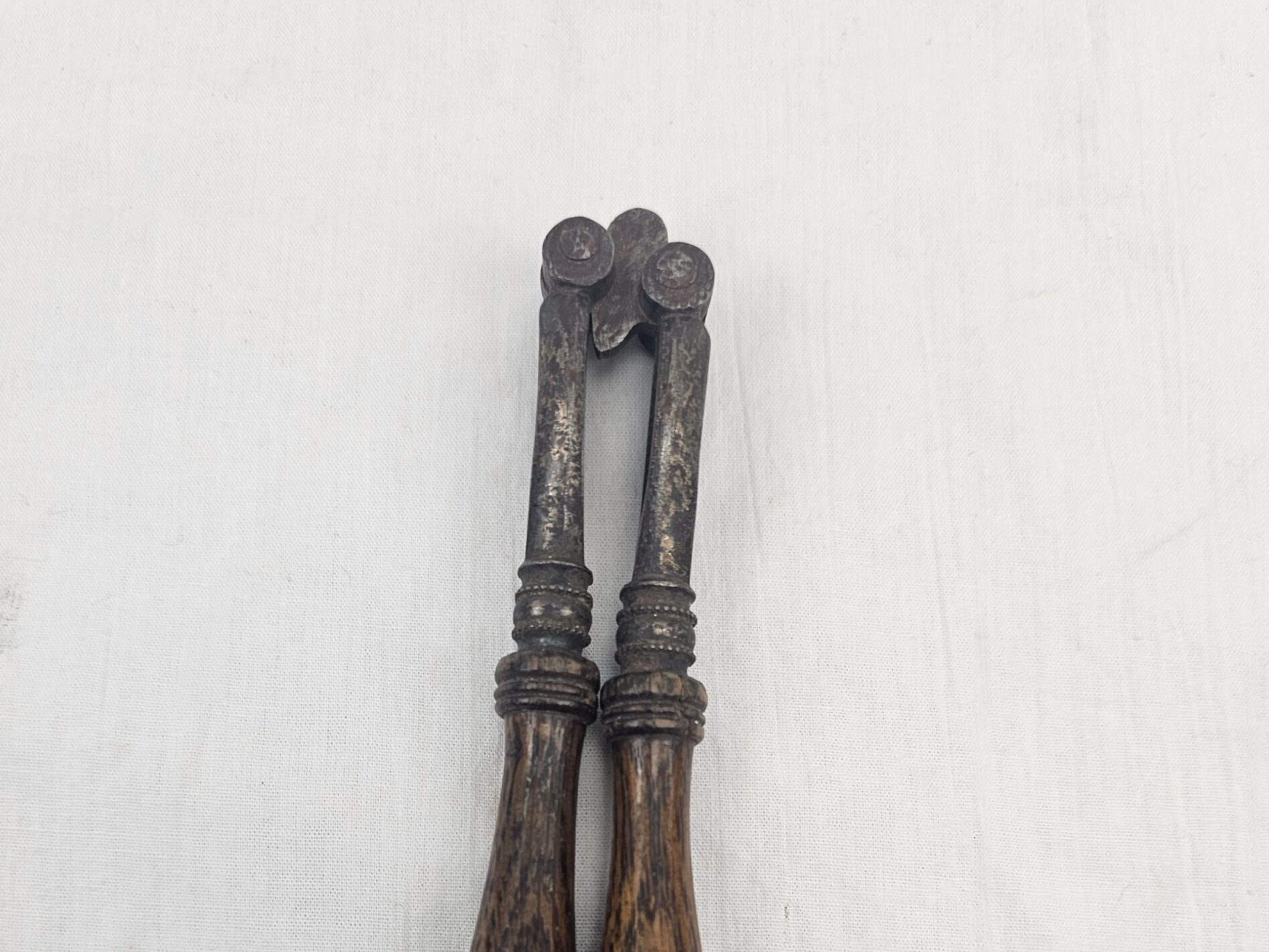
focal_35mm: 31
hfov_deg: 58.3
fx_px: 1137
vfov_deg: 42.8
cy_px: 796
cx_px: 631
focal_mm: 6.3
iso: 32
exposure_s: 1/100
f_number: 1.7
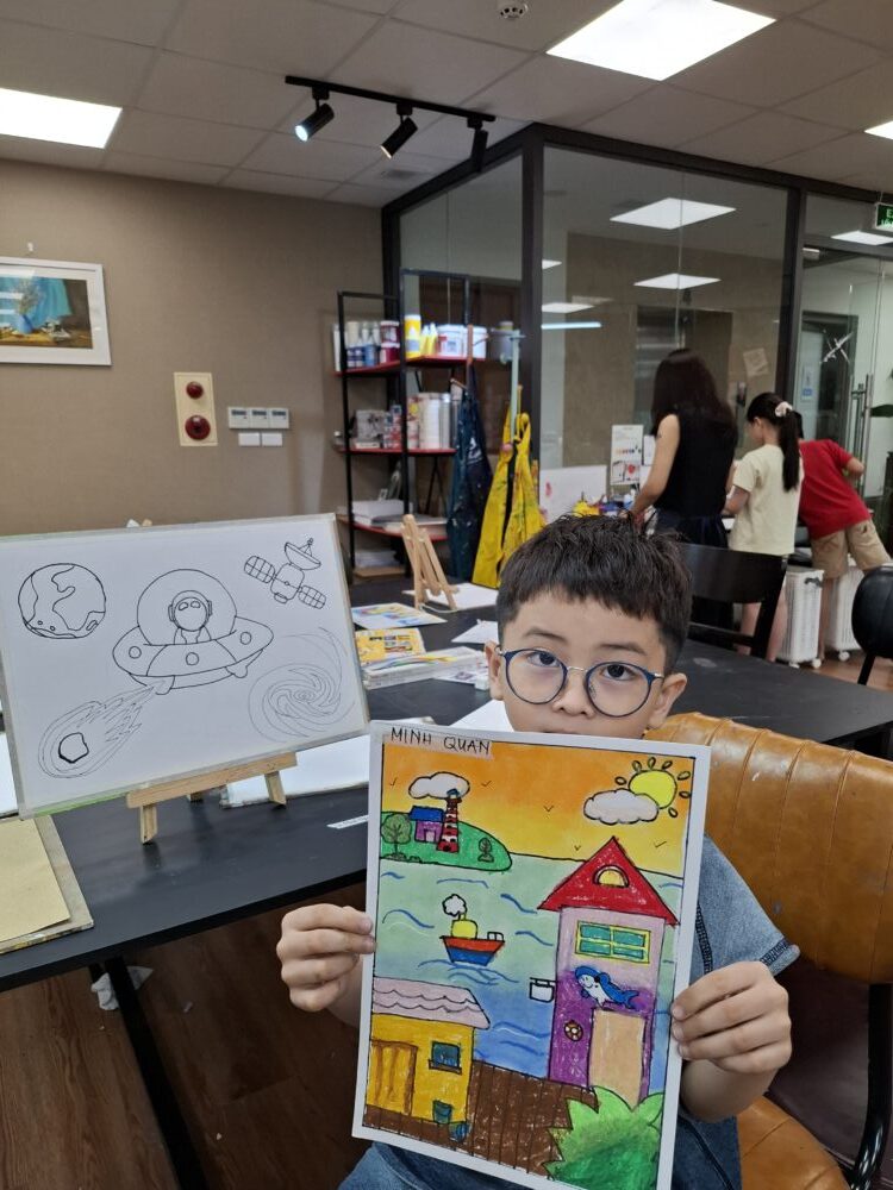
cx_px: 446
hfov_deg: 58.9
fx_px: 791
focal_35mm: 23
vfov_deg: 73.9
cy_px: 595
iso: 80
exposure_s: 1/100
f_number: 1.8
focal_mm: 5.54
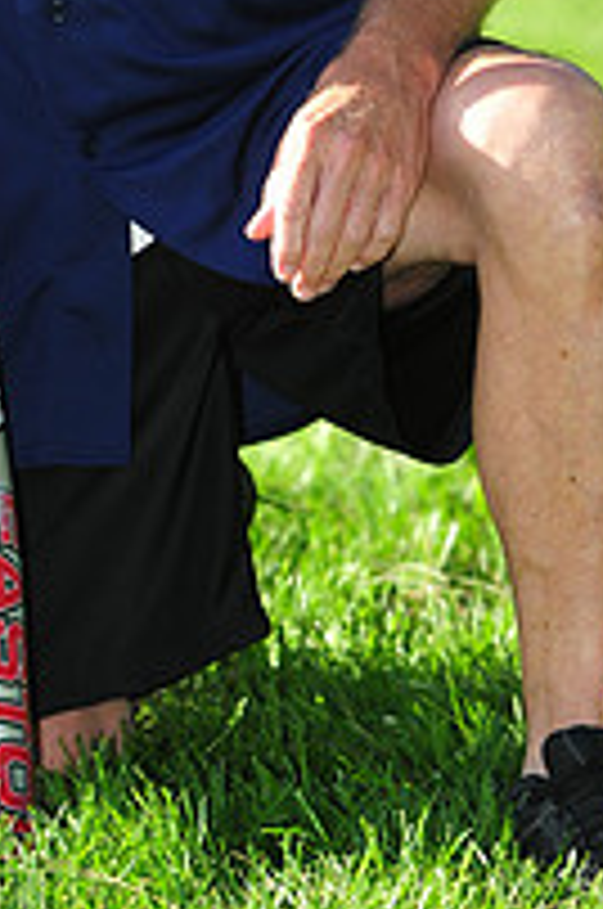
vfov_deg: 5.3
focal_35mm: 388
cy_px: -234
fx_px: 9781
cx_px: -122
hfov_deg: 3.5
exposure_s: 1/500
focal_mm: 135
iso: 200
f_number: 4.5
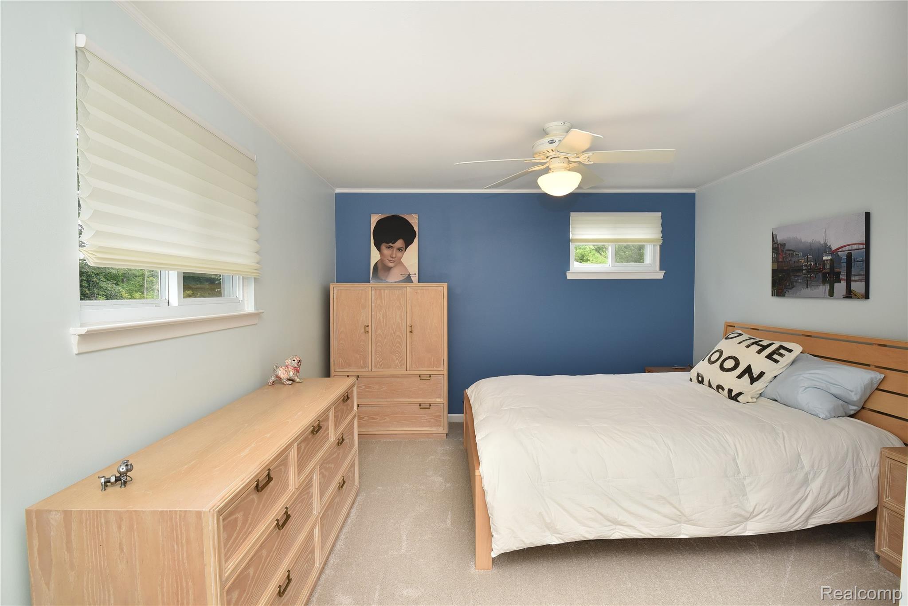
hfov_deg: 93.3
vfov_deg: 70.5
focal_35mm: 17
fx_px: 429
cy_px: 303
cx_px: 454
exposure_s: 1/60
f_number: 9
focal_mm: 17
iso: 800
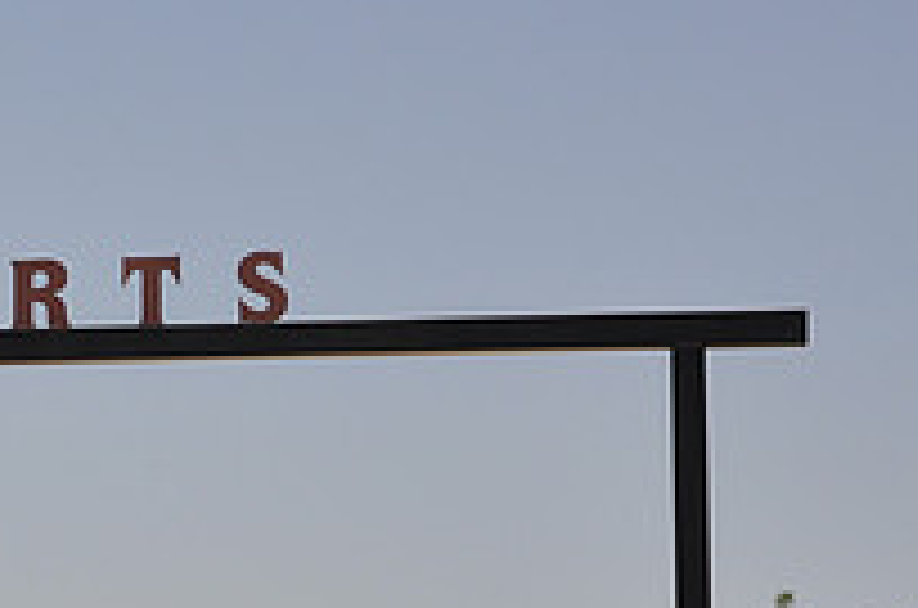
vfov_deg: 9.1
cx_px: 108
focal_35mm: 149
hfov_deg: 13.7
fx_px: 3801
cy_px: 417
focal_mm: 35
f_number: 8
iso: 200
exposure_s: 1/250
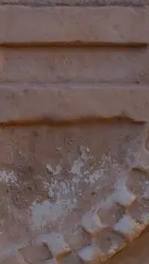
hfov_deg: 0.9
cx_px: -86
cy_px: -20
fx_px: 9183
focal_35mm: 1307
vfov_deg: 1.7
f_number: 4
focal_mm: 56.9
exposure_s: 1/200
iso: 100
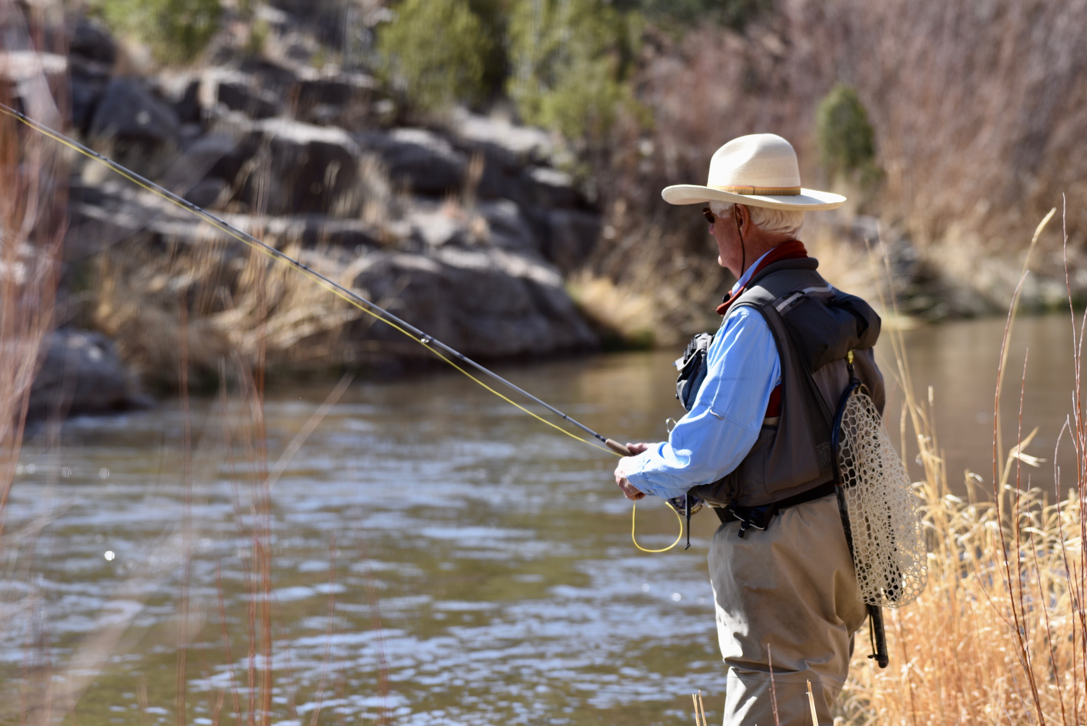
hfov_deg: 10.3
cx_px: 544
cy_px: 363
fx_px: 6041
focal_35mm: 200
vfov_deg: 6.9
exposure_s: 1/500
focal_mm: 200
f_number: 5.6
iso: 220
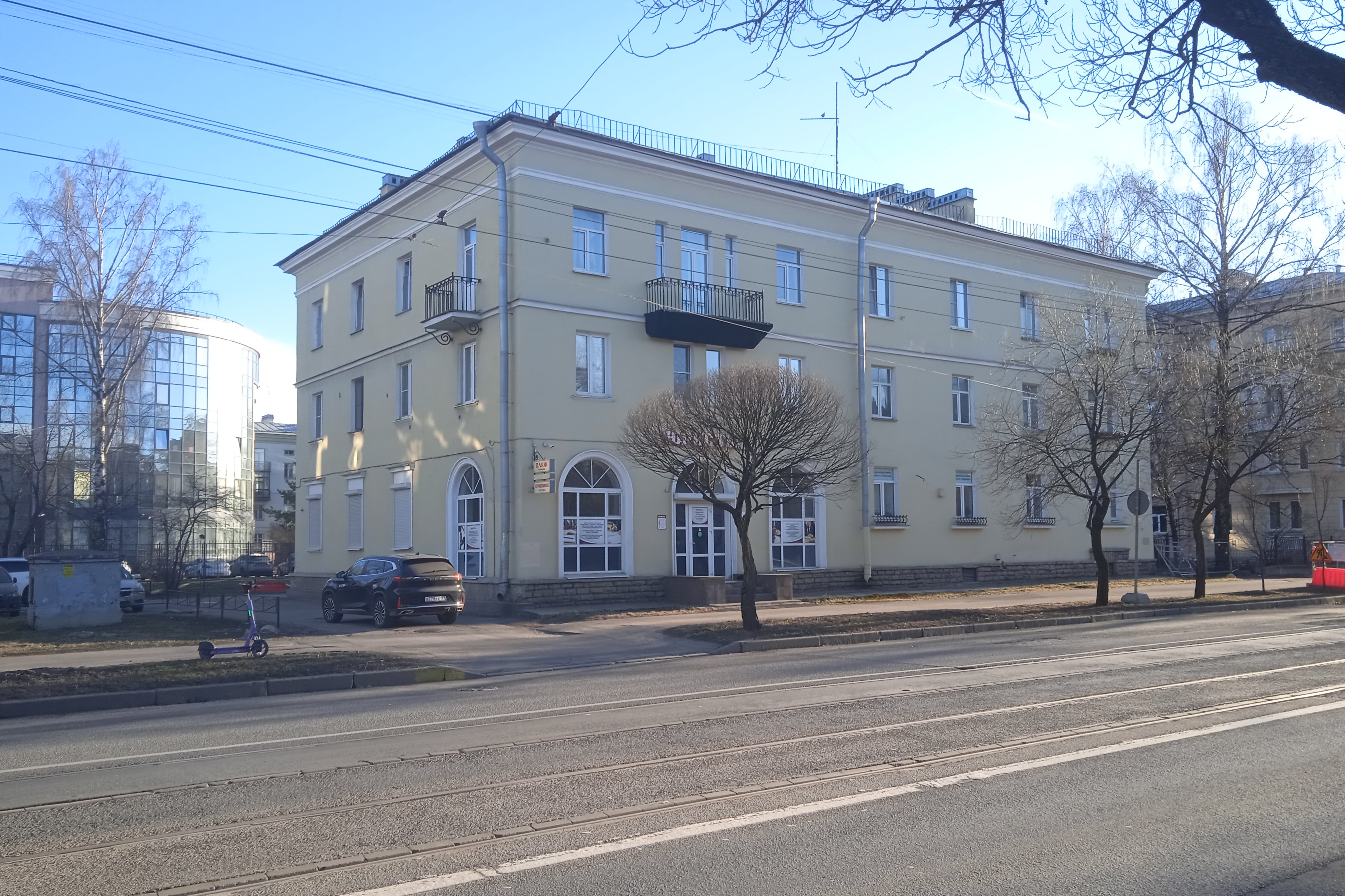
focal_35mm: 30
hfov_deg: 61.9
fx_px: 1121
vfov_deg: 43.6
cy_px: 485
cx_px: 681
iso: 100
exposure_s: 1/242
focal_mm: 3.43
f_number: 2.2
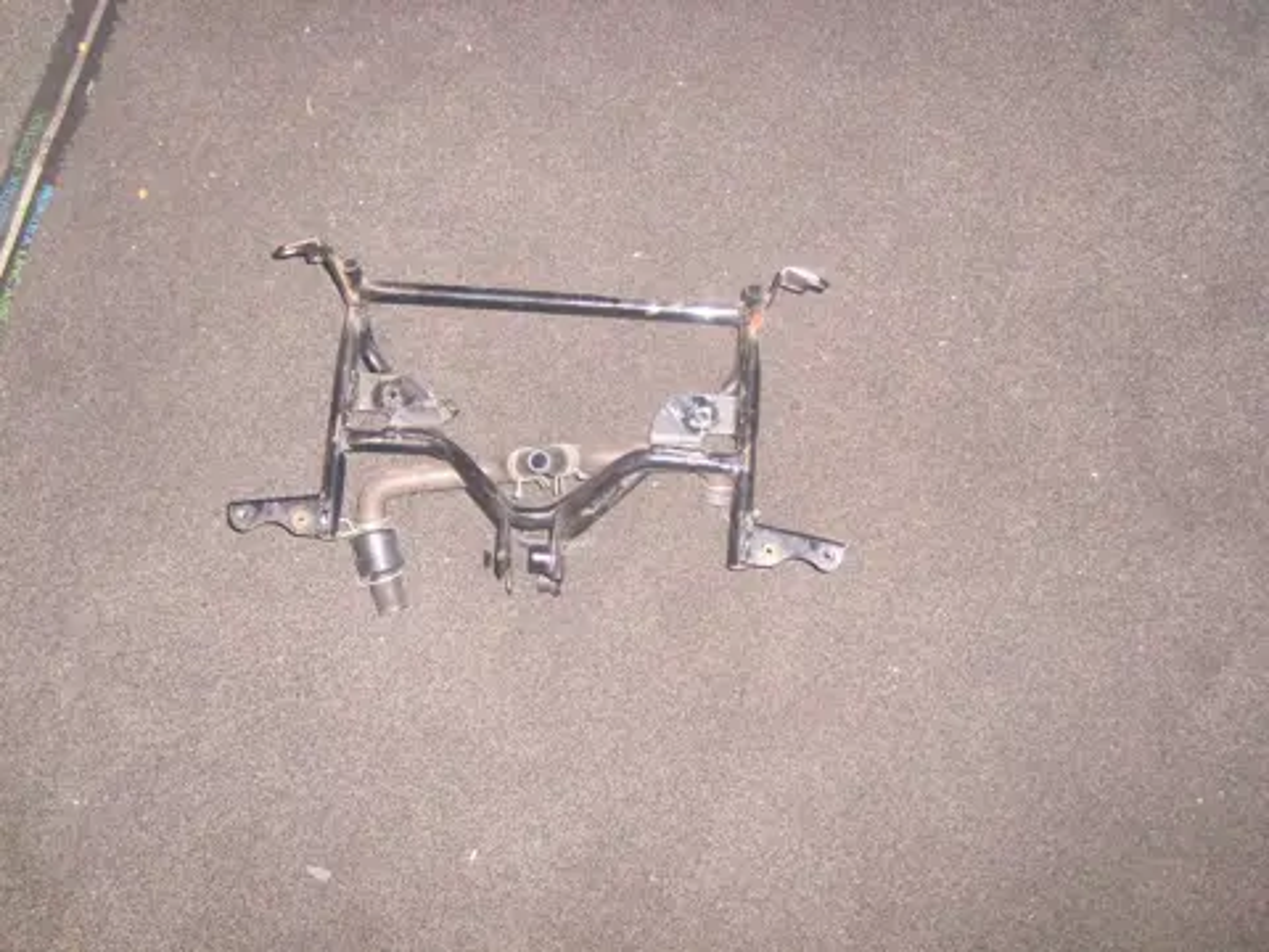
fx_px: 1283
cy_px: 476
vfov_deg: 40.7
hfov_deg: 52.6
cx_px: 634
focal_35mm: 35
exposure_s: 1/30
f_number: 2.8
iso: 300
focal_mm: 5.8
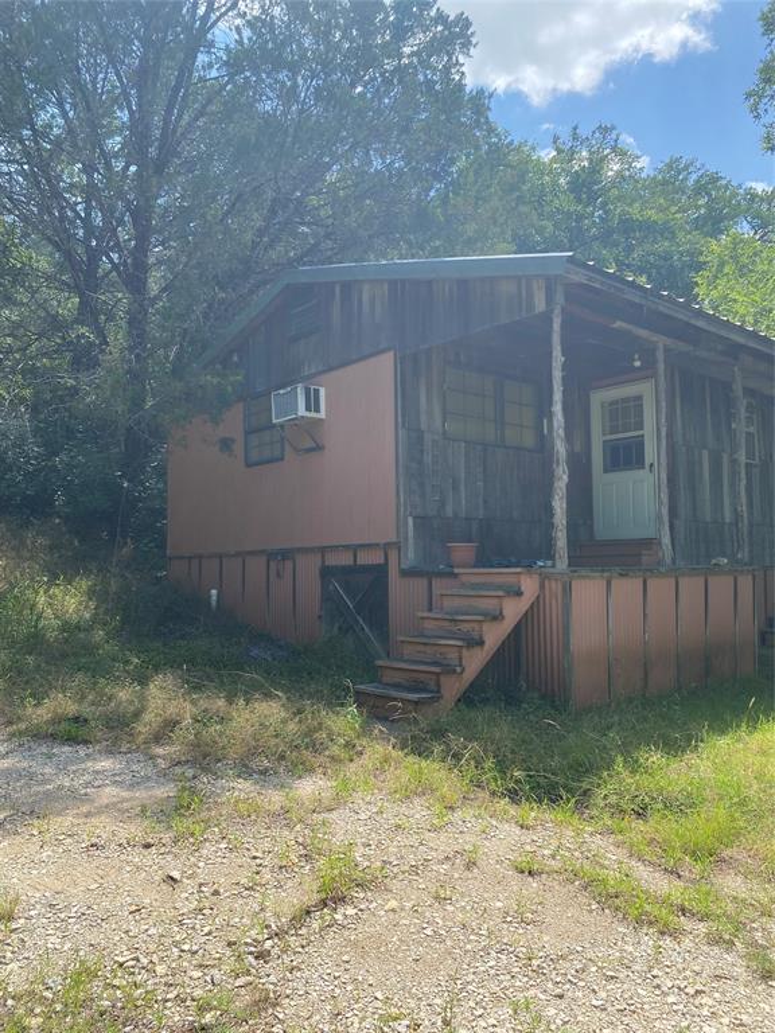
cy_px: 516
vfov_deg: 67.3
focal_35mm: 26
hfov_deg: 53.1
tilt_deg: +3.6
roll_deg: +0.4
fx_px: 776
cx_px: 388
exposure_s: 1/1346
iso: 32
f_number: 1.8
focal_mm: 4.25
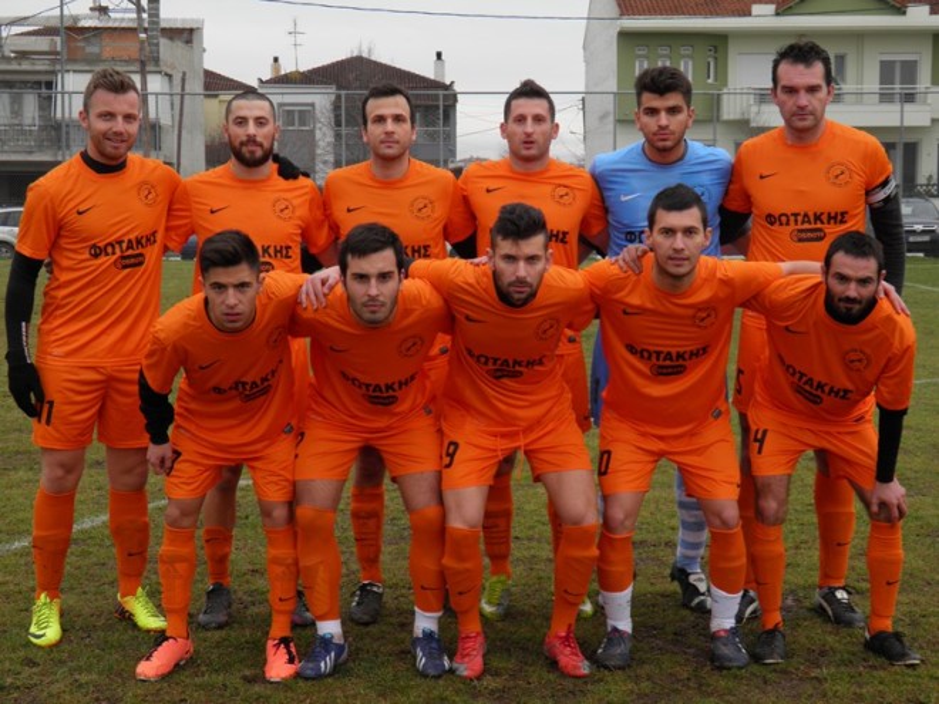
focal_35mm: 62
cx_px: 470
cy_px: 352
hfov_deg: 31.2
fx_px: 1682
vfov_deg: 23.7
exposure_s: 1/80
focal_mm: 11.2
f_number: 3.8
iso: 50
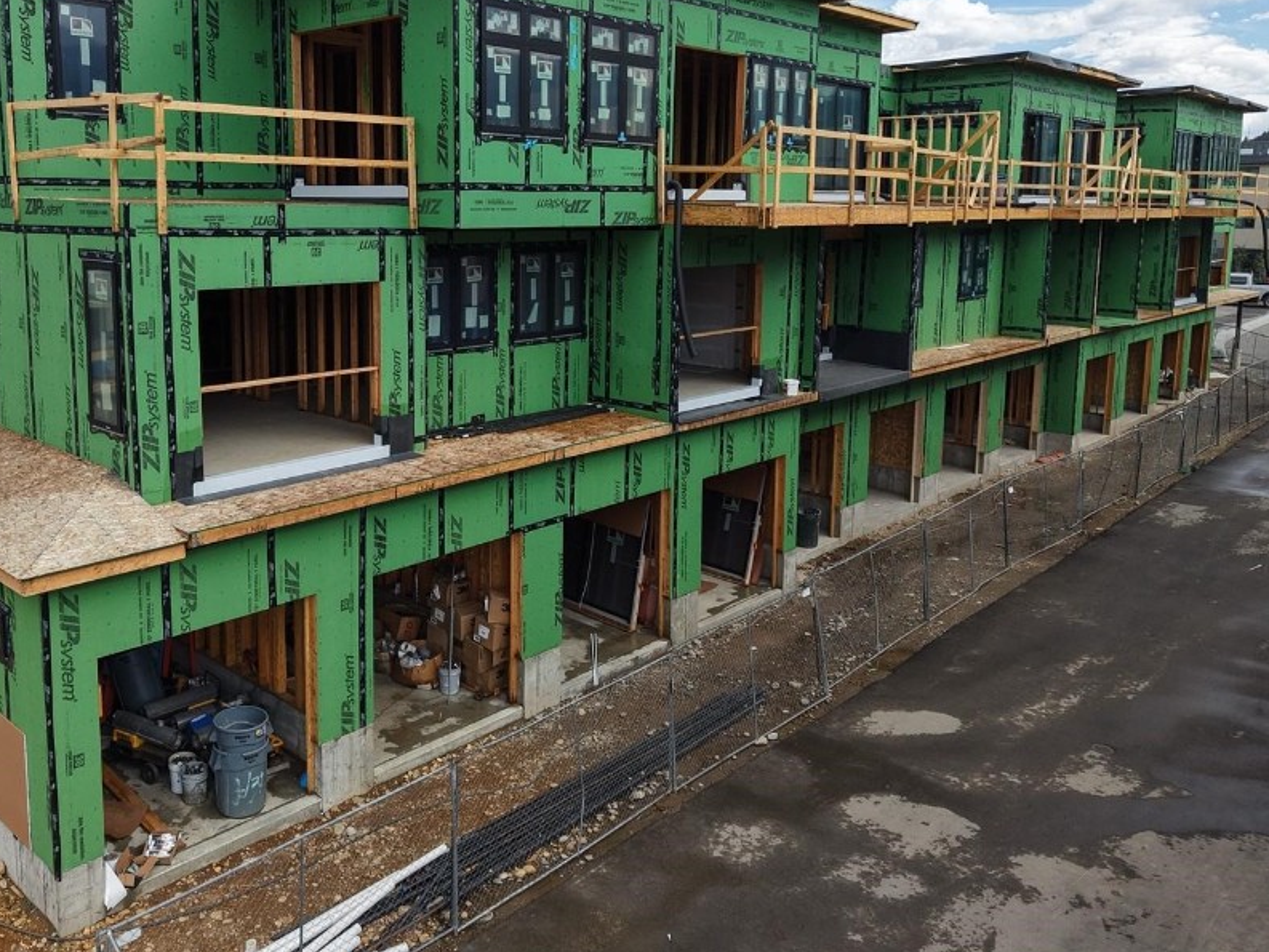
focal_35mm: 31
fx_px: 1137
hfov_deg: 58.0
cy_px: 344
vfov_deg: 45.0
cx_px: 526
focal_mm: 8.67
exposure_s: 1/3200
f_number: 1.8
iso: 230
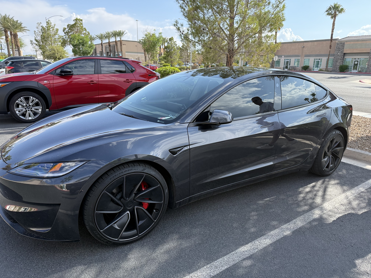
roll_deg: -1.5
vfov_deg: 56.8
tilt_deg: -15.0
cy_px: 139
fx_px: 257
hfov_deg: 71.6
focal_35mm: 24
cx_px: 186
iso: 100
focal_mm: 6.76
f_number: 1.78
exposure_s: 1/1770
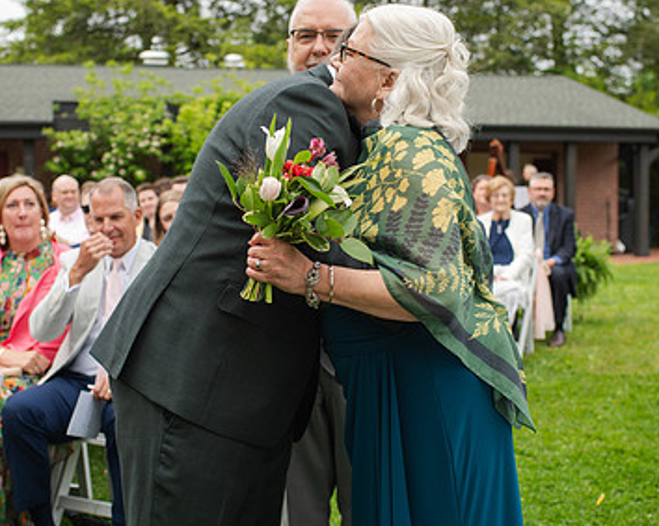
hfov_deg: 33.5
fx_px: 1092
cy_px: 279
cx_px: 289
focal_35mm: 56
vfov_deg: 27.1
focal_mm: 35
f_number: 3.5
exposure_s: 1/400
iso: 110
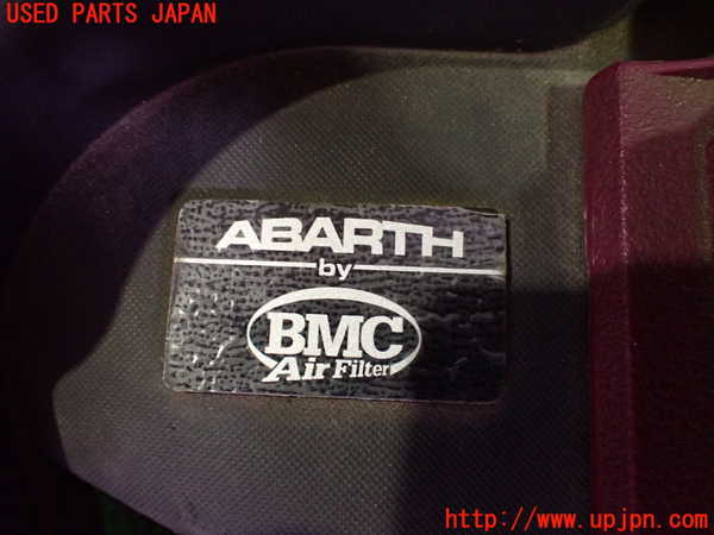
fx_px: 619
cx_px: 357
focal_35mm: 30
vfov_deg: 46.8
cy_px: 268
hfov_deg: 60.0
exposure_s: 1/30
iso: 1250
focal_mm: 5.4
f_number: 2.3
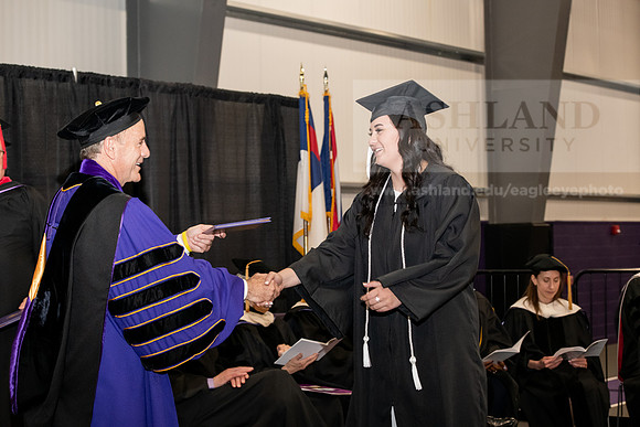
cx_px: 320
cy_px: 214
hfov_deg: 28.8
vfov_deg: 19.5
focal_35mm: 70
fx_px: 1245
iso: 2500
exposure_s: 1/200
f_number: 5.6
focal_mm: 70
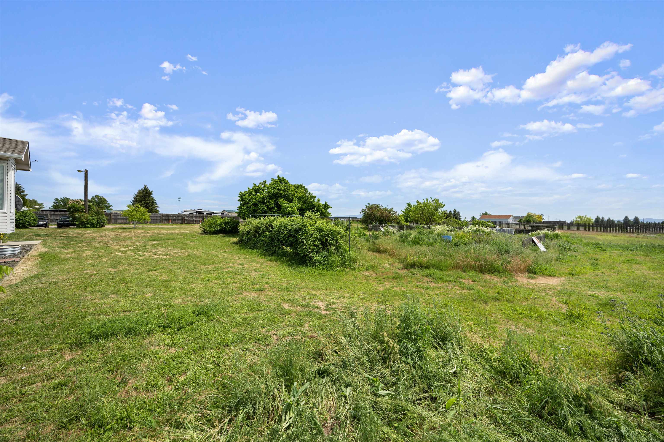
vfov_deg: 81.2
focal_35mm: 14
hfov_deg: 104.3
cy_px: 221
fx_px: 258
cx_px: 332
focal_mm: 14
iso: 100
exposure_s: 1/80
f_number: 8
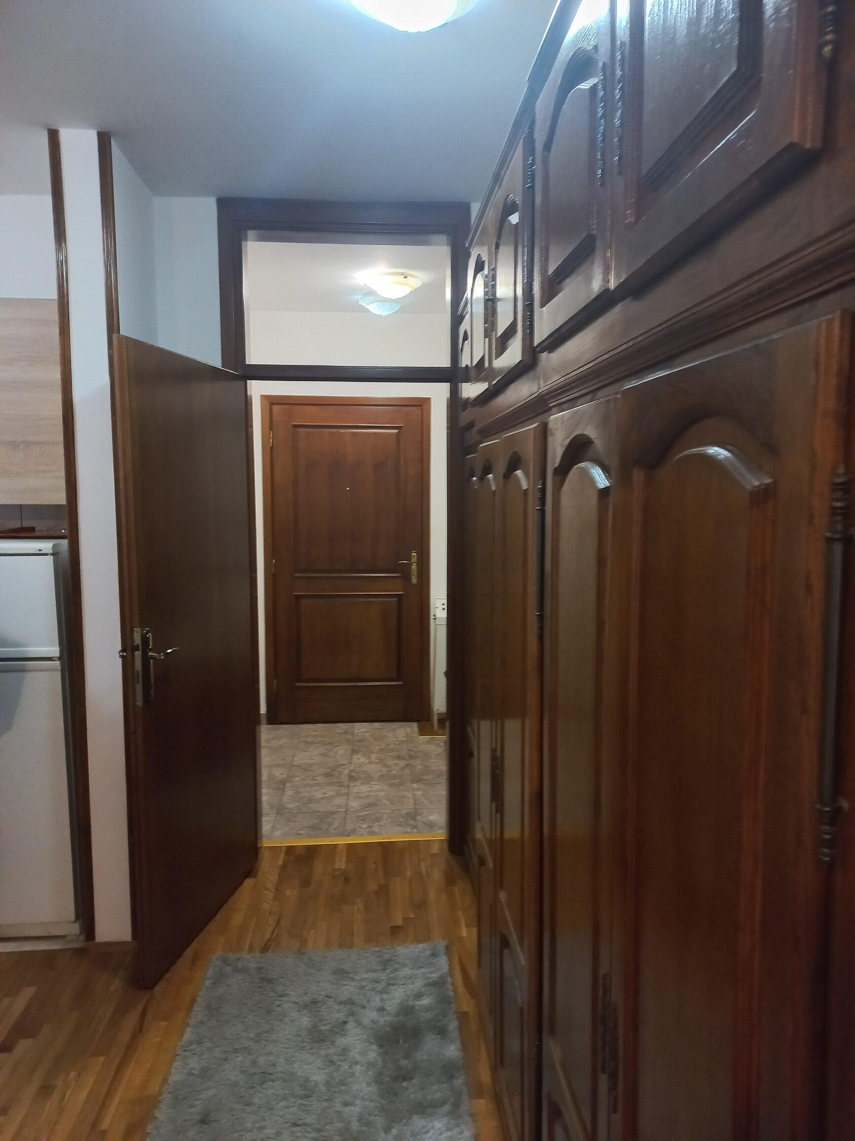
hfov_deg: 54.9
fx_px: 823
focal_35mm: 25
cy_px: 570
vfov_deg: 69.4
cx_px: 428
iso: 640
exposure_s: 1/25
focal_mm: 4.6
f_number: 1.8
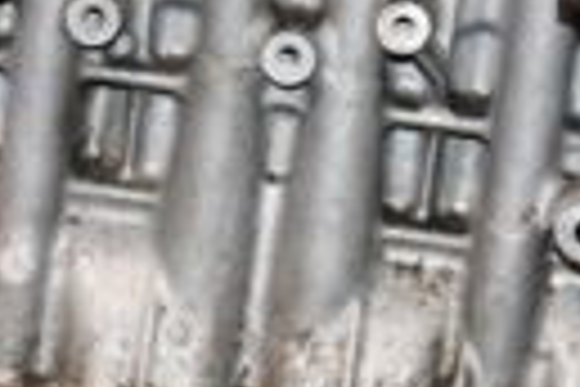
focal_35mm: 185
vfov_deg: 7.4
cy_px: 76
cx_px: 346
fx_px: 2988
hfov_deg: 11.1
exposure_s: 1/60
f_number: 5.6
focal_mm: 25
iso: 1600
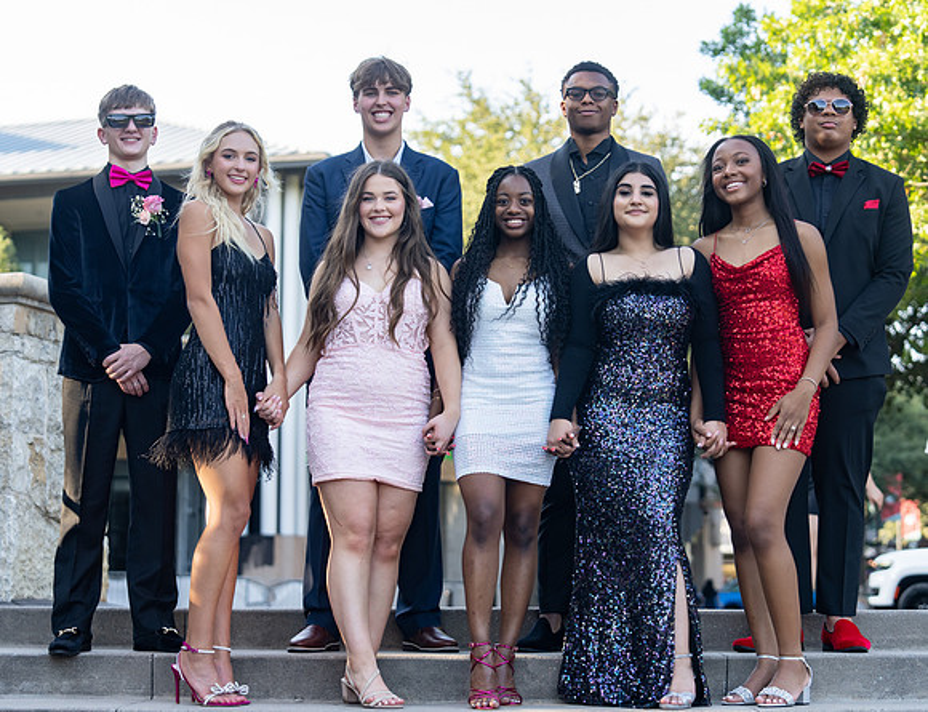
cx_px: 472
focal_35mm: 78
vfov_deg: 19.2
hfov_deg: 24.9
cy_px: 356
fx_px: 2106
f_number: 3.5
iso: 320
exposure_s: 1/320
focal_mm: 70
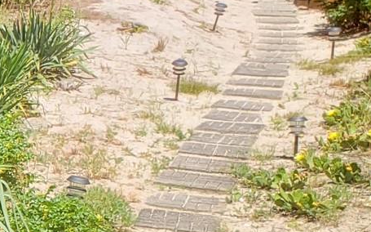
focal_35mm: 124
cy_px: 228
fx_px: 1253
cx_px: -453
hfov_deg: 13.4
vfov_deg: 10.5
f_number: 2.4
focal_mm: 4.3
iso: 50
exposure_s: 1/460
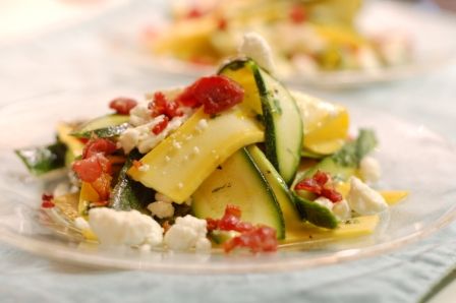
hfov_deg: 27.0
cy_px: 152
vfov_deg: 18.2
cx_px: 228
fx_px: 949
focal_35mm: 75
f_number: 3.5
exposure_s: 1/50
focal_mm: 50
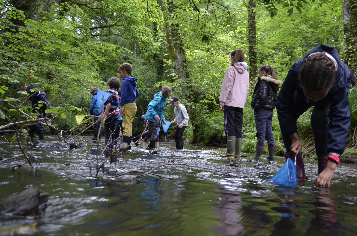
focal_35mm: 31
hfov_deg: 60.3
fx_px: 307
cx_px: 189
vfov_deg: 42.1
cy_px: 125
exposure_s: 1/20
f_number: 3.5
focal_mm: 18
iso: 100
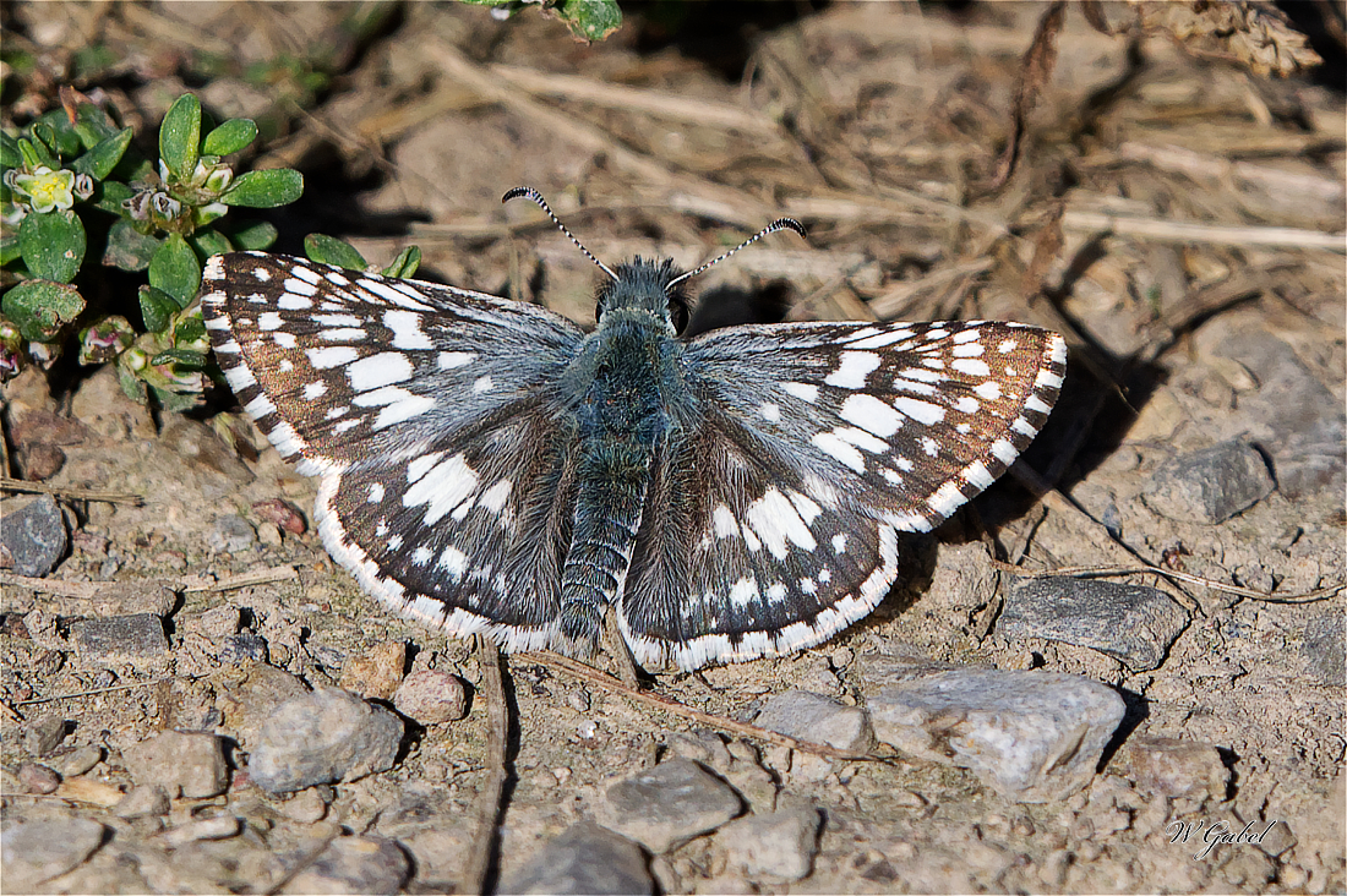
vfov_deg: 1.8
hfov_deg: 2.8
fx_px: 28045
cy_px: 448
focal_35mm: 750
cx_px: 674
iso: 500
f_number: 7.1
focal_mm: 500
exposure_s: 1/1600
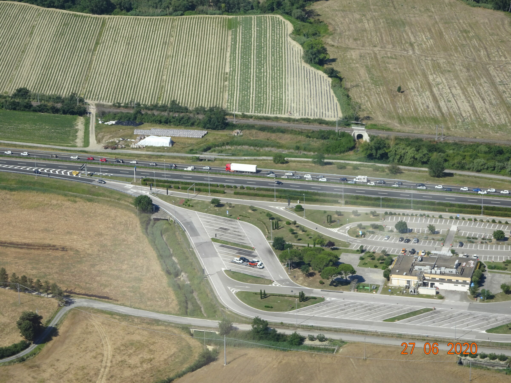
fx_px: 1757
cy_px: 192
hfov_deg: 16.6
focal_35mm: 119
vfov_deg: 12.5
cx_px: 256
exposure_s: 1/400
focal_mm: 20.29
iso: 80
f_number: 5.6
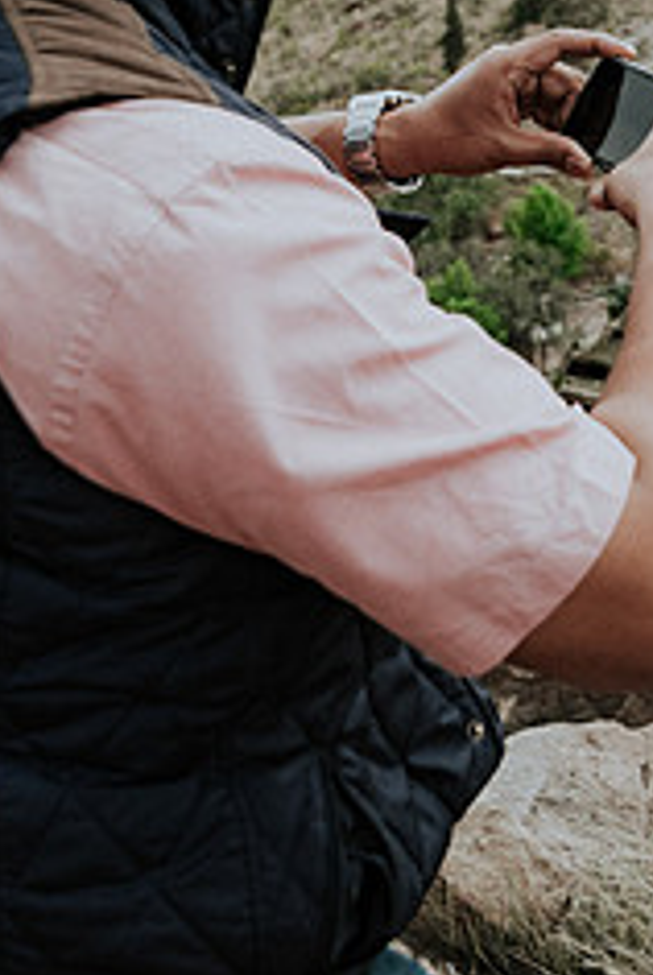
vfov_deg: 24.6
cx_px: 682
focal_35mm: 81
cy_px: 200
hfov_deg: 16.5
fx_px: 2197
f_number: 3.5
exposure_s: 1/2500
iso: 250
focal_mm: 22
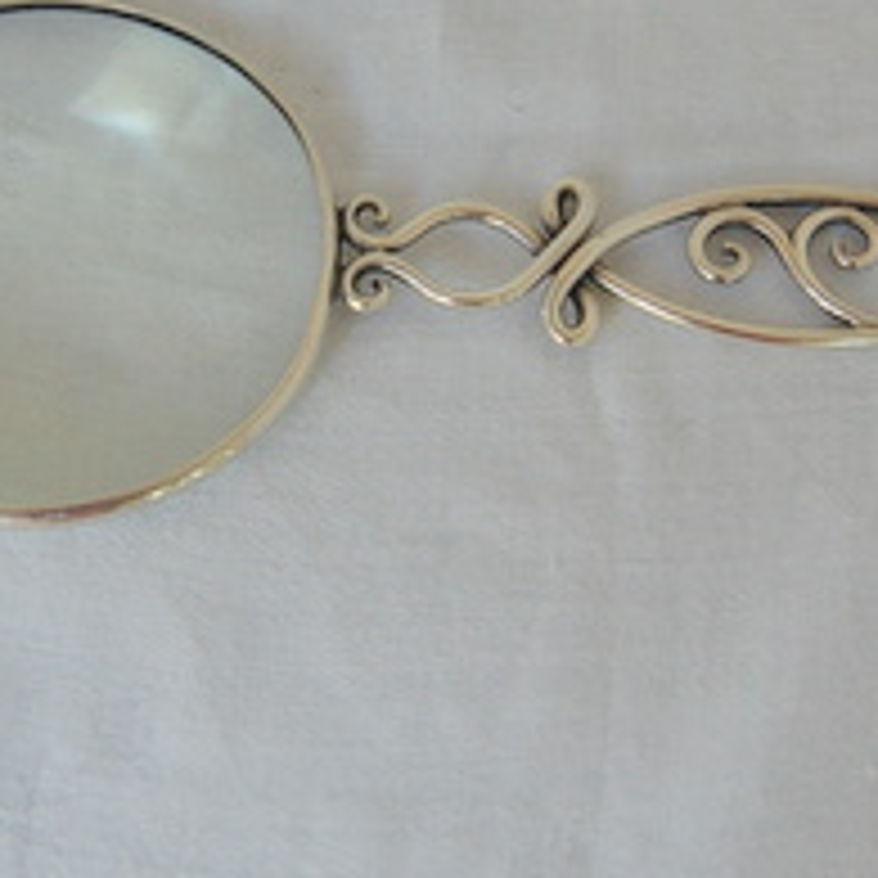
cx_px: 392
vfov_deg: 25.2
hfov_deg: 25.3
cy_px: 293
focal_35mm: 68
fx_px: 1951
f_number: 4.5
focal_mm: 26
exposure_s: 1/60
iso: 400
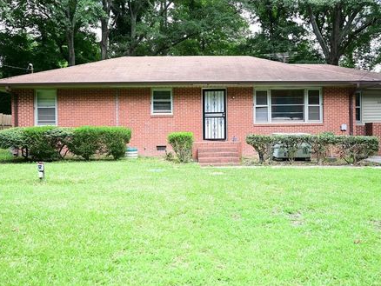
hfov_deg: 53.1
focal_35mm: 35
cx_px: 209
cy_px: 143
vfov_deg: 41.2
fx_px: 380
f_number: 3.2
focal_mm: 31.5
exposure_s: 1/250
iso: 200
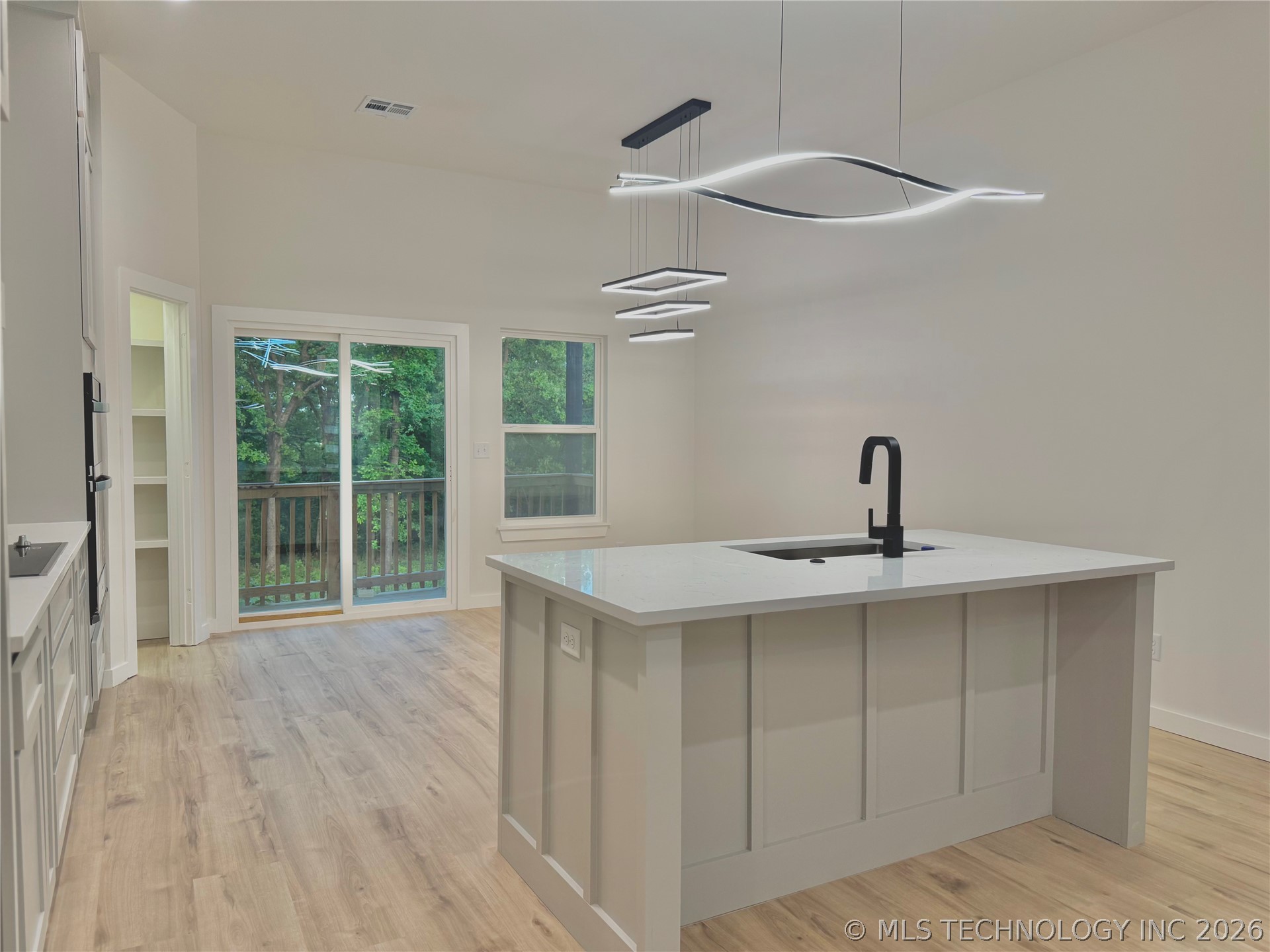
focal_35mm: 24
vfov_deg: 56.8
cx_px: 635
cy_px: 476
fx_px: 881
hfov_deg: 71.6
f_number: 1.78
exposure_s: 1/121
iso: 125
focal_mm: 6.76
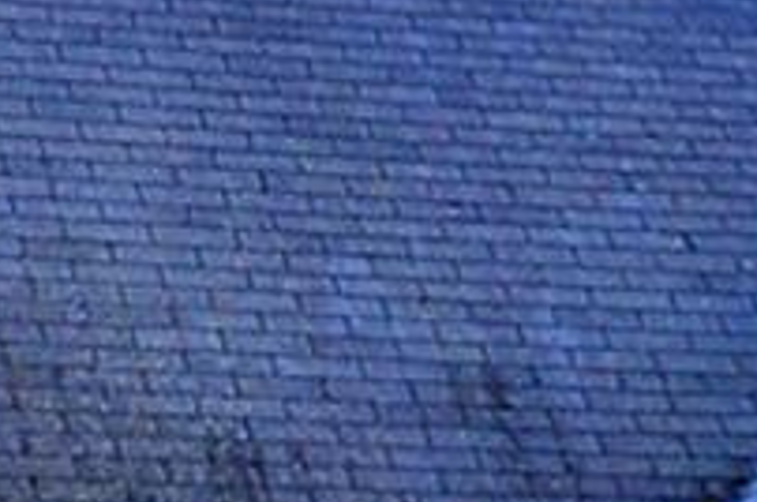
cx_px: 911
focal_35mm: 152
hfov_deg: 13.2
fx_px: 3191
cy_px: 693
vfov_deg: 8.8
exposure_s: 1/125
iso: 250
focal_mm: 20
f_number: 8
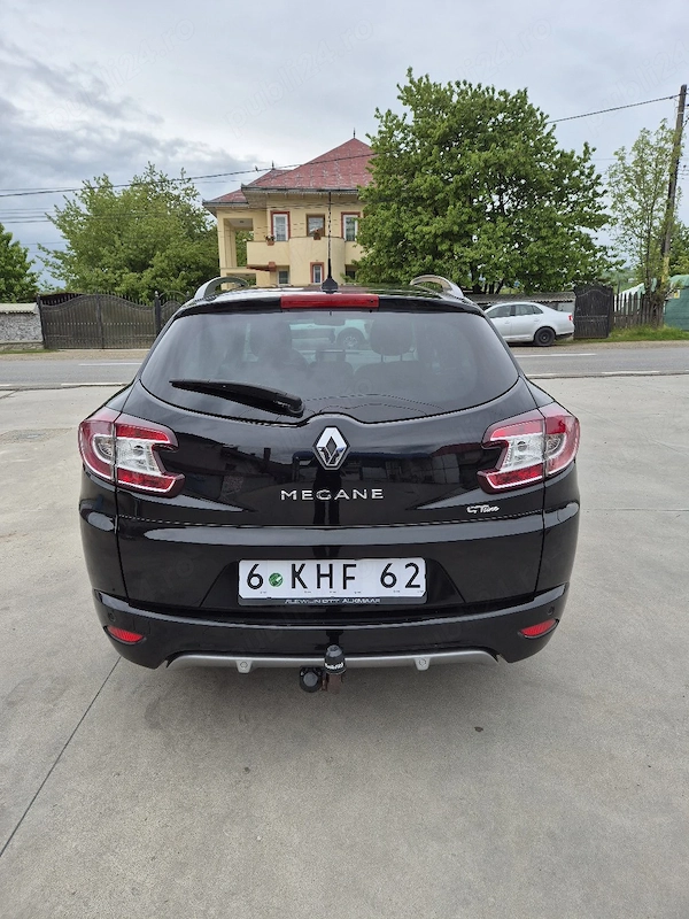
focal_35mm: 23
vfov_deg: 73.9
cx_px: 344
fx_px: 610
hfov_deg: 58.9
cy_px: 460
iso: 25
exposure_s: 1/588
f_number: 1.8
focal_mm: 5.4
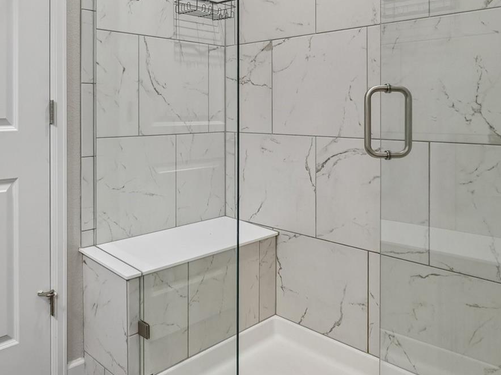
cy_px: 114
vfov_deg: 47.3
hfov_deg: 59.6
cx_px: 145
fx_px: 418
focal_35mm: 29
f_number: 8
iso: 500
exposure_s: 1/20
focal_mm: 11
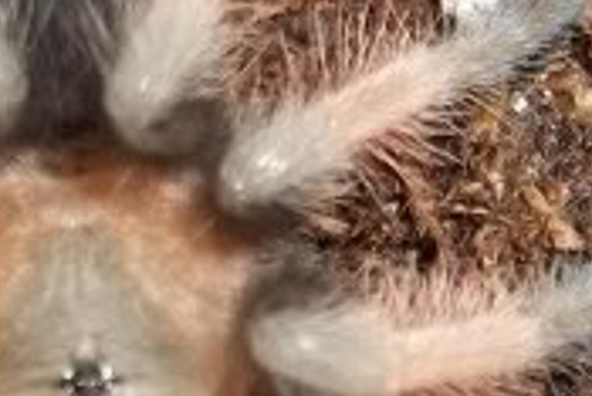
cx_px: 656
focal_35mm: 201
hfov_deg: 10.1
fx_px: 3308
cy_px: 345
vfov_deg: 6.8
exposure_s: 1/30
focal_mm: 5.9
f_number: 3.3
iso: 64
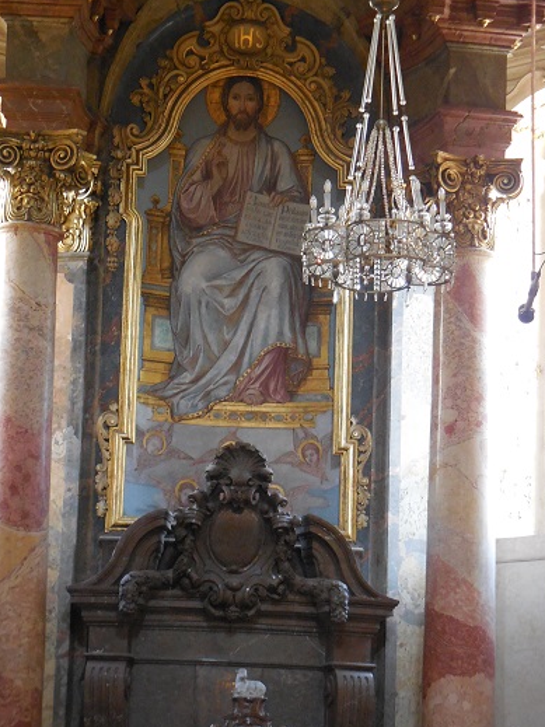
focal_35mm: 128
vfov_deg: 15.4
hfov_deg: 11.6
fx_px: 2688
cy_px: 385
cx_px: 258
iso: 800
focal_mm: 20.4
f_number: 5.1
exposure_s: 1/25
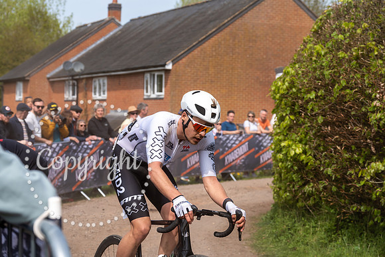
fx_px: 749
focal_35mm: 70
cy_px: 128
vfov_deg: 19.5
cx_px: 192
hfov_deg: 28.8
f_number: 5
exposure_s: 1/1000
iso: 160
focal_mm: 70
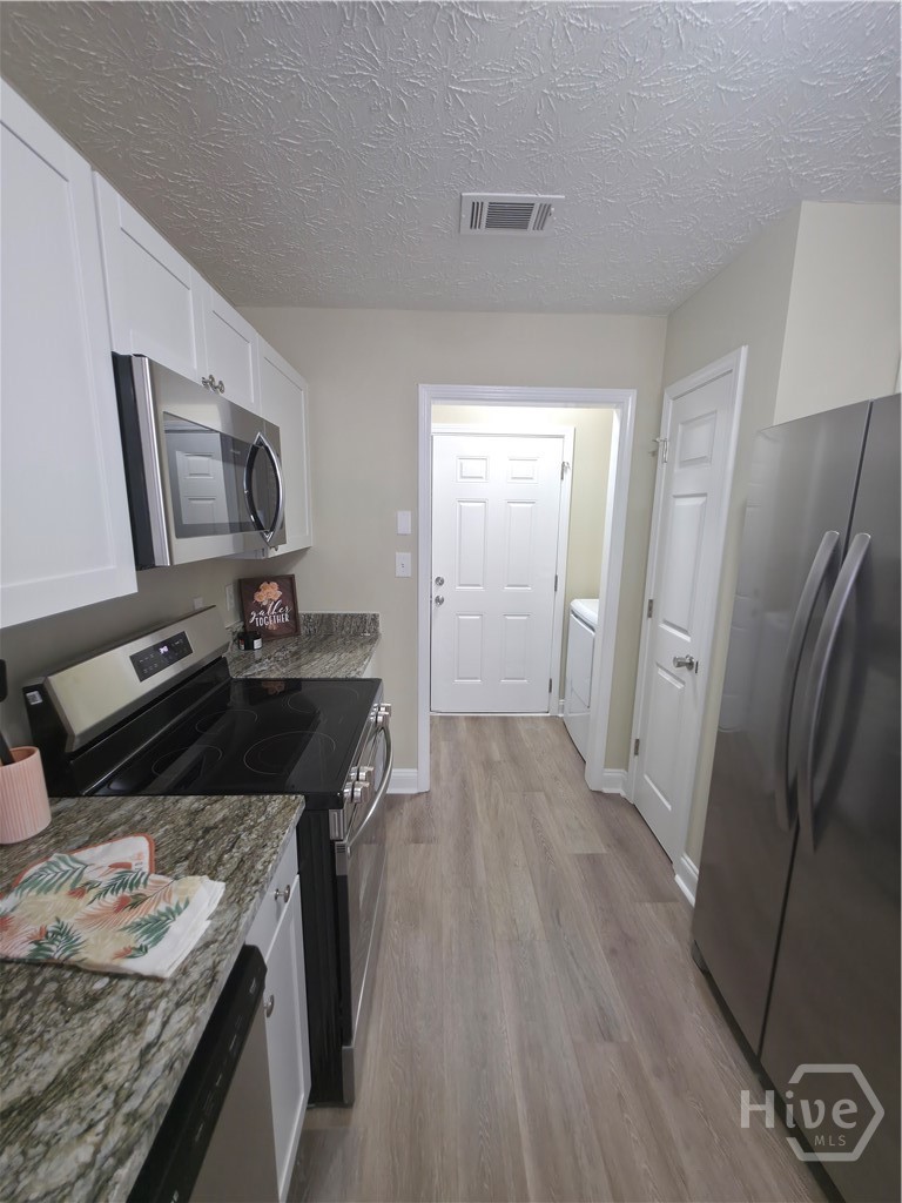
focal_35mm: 13
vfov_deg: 106.2
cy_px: 602
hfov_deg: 89.9
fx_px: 452
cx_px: 451
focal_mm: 2.2
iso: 100
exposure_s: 1/30
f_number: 1.9
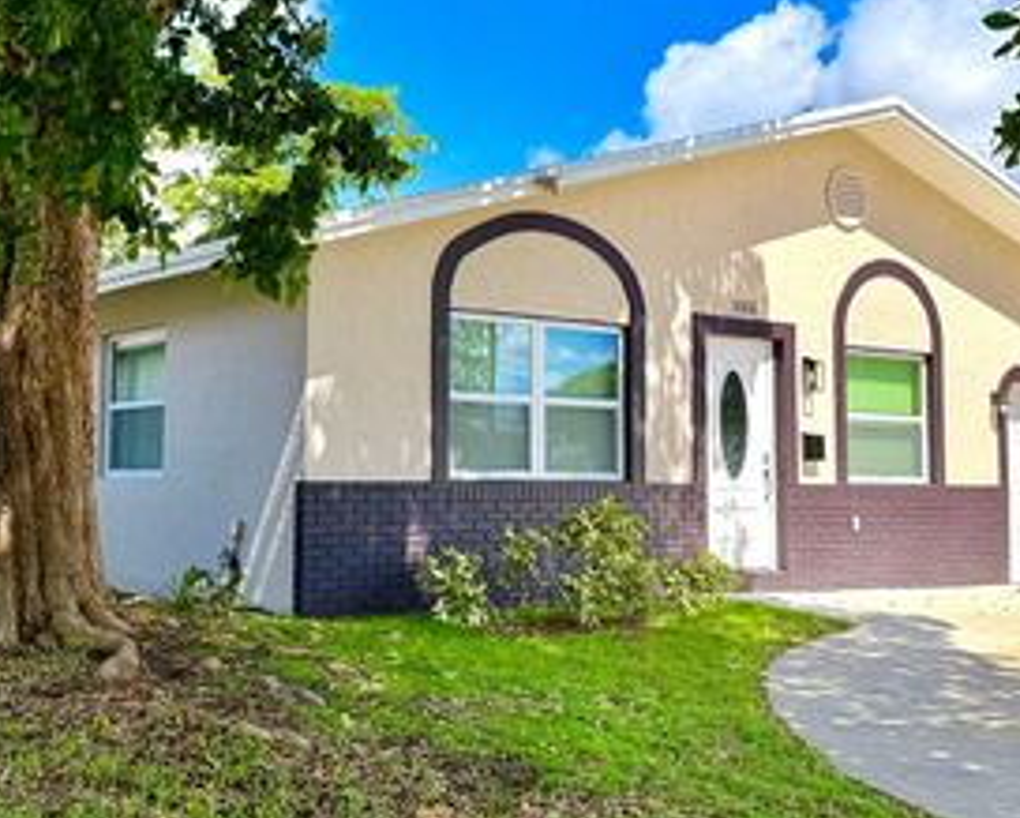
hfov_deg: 42.8
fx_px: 1299
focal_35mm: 43
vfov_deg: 34.9
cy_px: 386
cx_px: 465
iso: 100
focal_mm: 6.76
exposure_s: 1/3759
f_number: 1.78
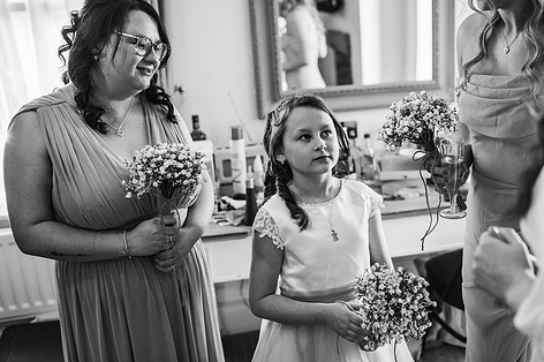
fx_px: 649
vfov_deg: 31.1
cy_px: 189
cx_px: 331
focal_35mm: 43
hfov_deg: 45.2
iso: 640
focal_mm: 35
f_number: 2
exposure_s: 1/200
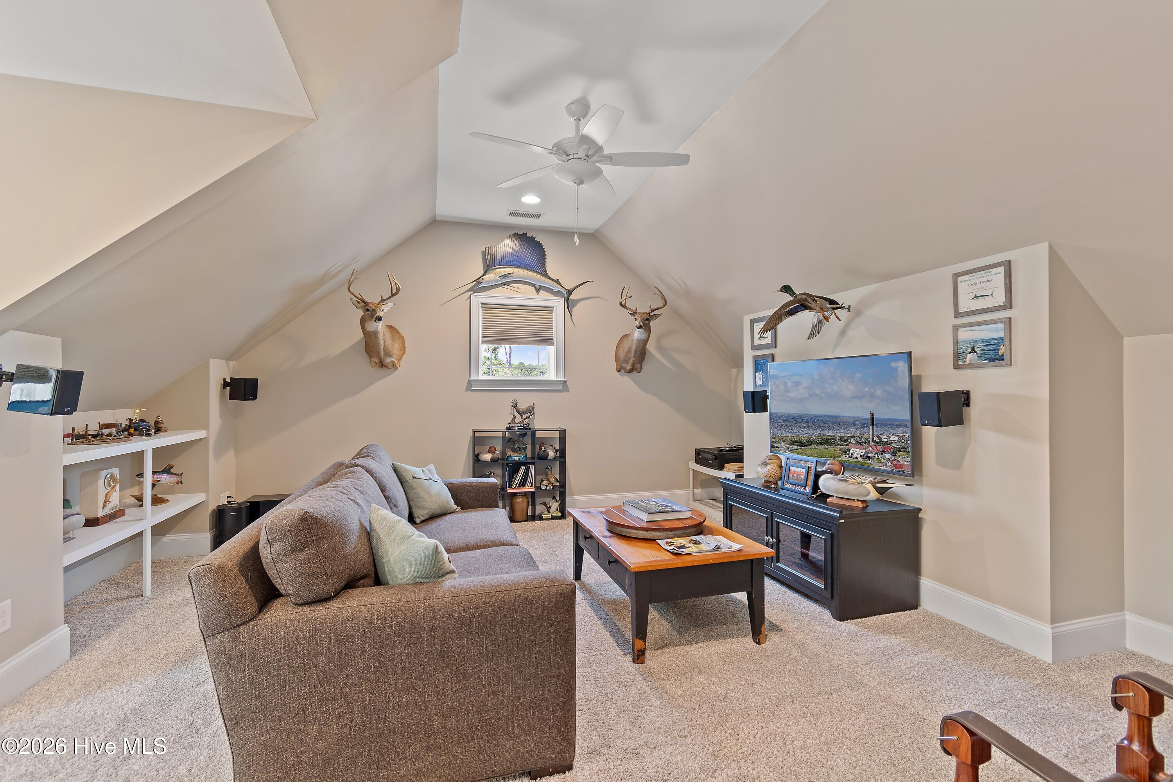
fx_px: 489
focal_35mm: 15
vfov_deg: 77.3
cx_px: 586
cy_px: 391
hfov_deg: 100.4
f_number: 4.5
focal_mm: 10
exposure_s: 1
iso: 100
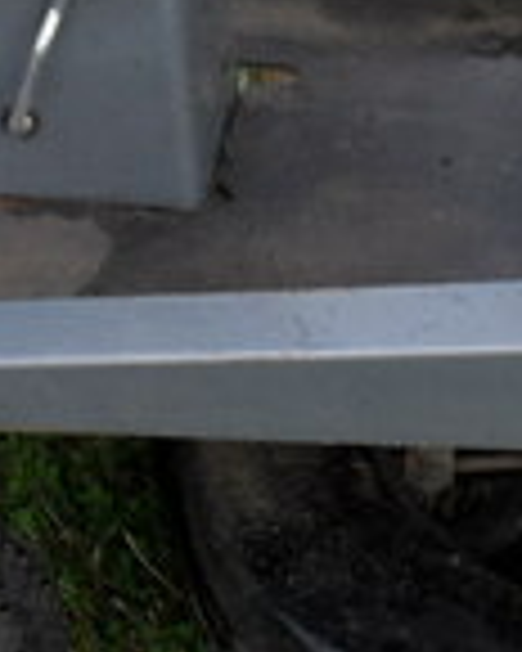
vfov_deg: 15.0
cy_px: 171
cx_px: 783
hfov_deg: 11.5
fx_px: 2472
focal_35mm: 128
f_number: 3.2
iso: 100
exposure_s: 1/45
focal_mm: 6.3
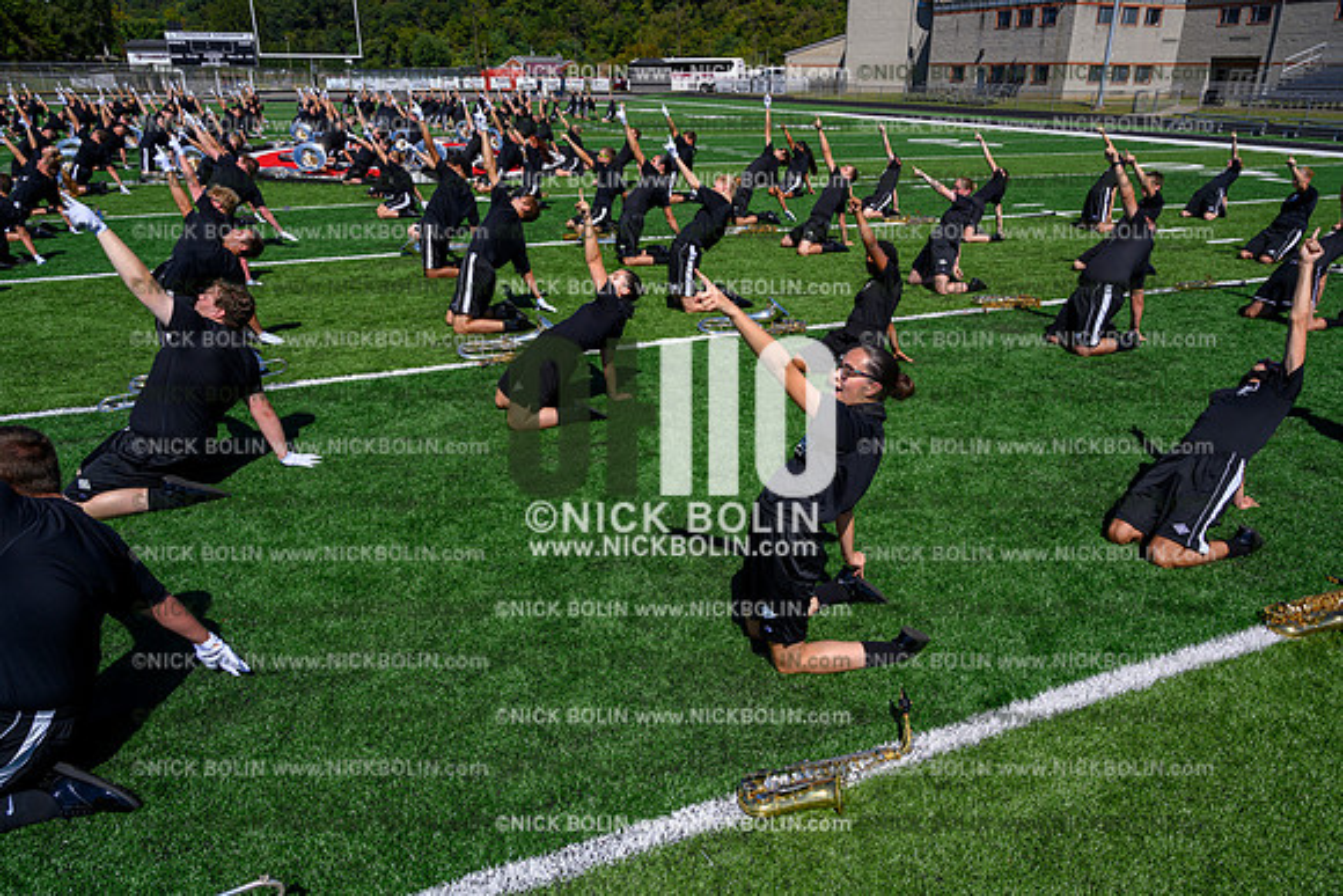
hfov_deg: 73.7
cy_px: 448
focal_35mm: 24
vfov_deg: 53.2
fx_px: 896
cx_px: 672
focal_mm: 24
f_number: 8
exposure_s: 1/640
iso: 160
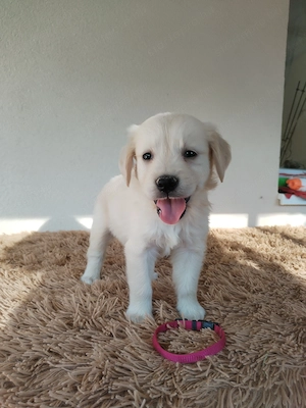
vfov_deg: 67.3
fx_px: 306
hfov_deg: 53.1
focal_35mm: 26
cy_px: 204
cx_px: 153
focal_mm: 4.75
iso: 183
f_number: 1.8
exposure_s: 1/120
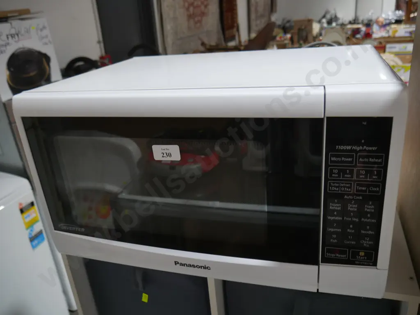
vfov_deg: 49.7
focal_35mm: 28
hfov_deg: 63.4
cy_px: 158
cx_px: 210
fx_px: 340
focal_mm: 14
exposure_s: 1/60
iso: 200
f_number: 3.5
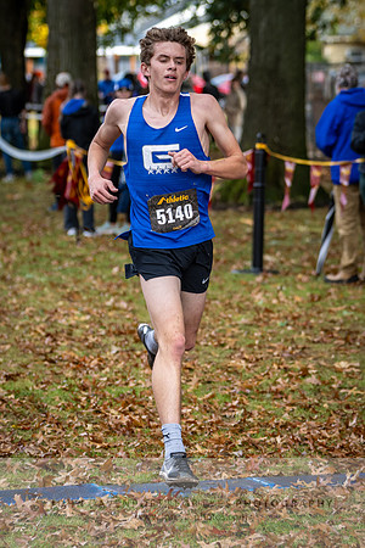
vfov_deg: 10.9
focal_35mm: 189
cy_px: 226
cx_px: 239
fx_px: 2874
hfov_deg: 7.3
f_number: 2.8
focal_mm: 92
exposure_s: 1/1000
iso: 320
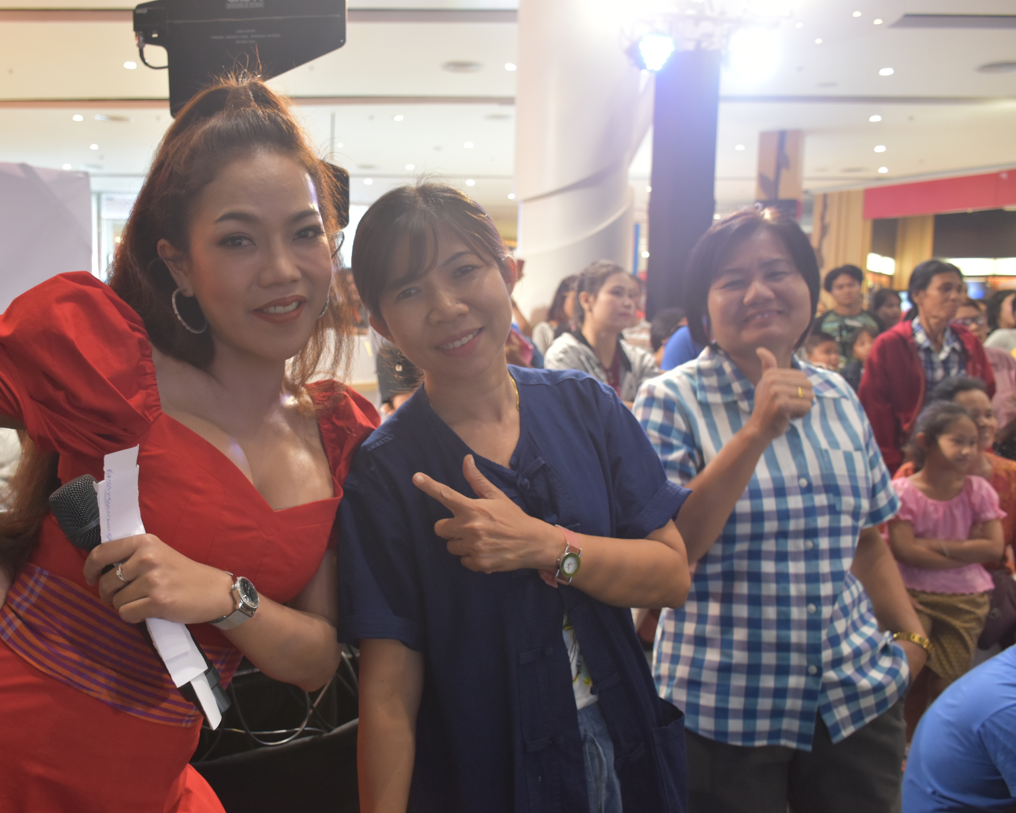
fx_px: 932
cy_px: 411
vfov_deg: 47.1
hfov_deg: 56.8
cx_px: 416
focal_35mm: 31
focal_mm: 18
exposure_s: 1/60
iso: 800
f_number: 3.5
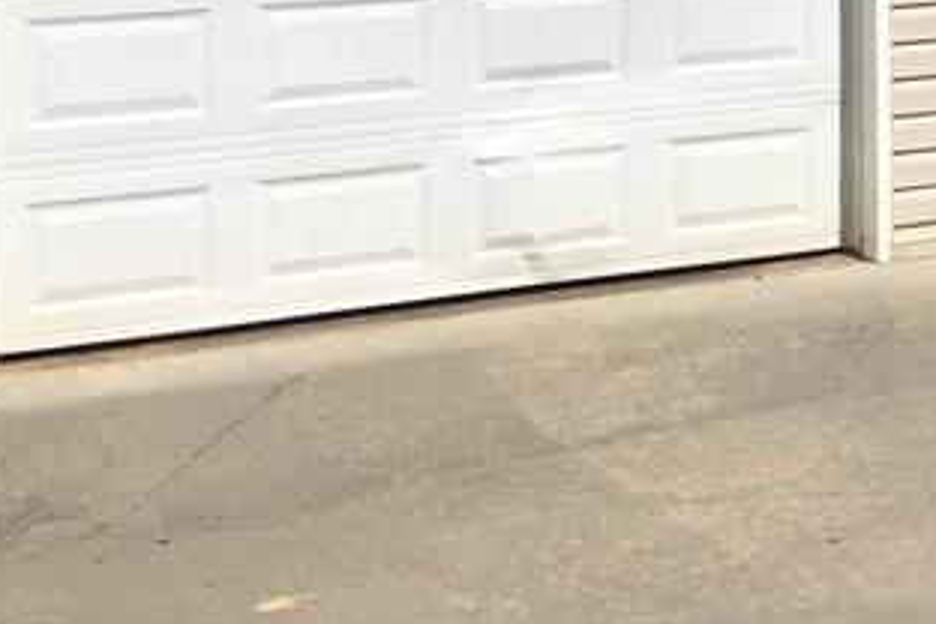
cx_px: 1230
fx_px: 2574
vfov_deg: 13.0
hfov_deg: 19.0
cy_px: -324
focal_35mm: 99
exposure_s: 1/2747
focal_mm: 4.15
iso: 25
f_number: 2.2
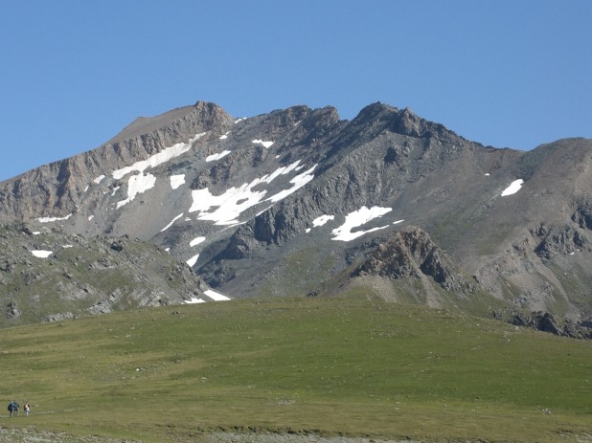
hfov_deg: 16.0
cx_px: 214
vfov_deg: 12.0
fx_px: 2103
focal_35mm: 123
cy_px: 245
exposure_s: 1/320
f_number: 6.9
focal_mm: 19.7
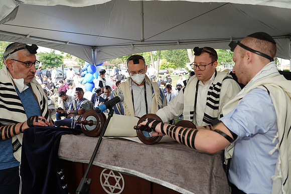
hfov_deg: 60.3
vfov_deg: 42.3
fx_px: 251
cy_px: 97
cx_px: 146
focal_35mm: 31
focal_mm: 31
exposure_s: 1/125
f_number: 6.3
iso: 320
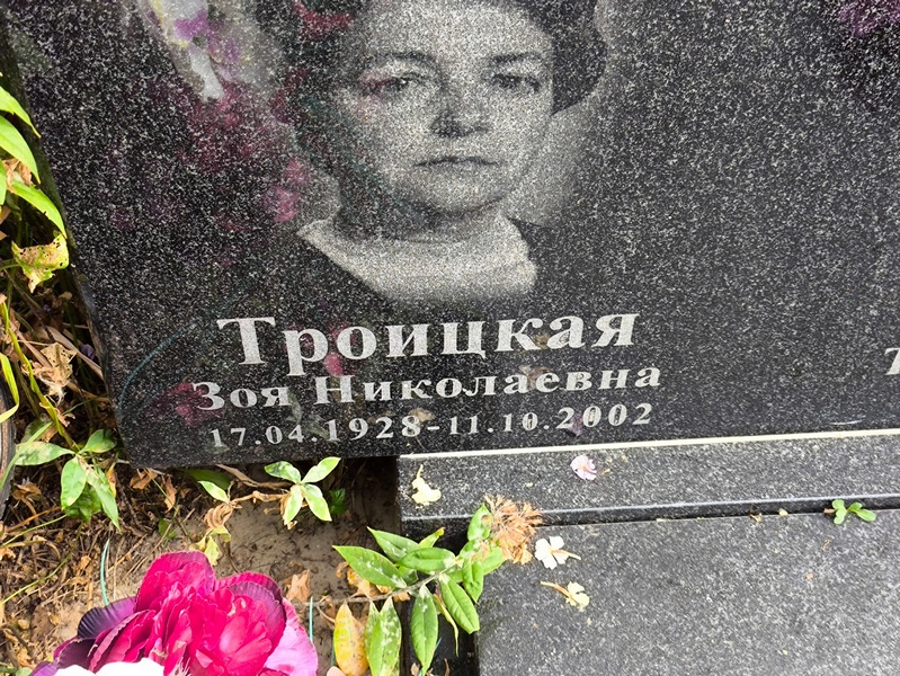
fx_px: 1301
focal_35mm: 50
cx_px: 450
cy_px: 338
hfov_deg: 38.2
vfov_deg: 29.1
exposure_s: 1/189
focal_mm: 4.71
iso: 50
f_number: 1.7
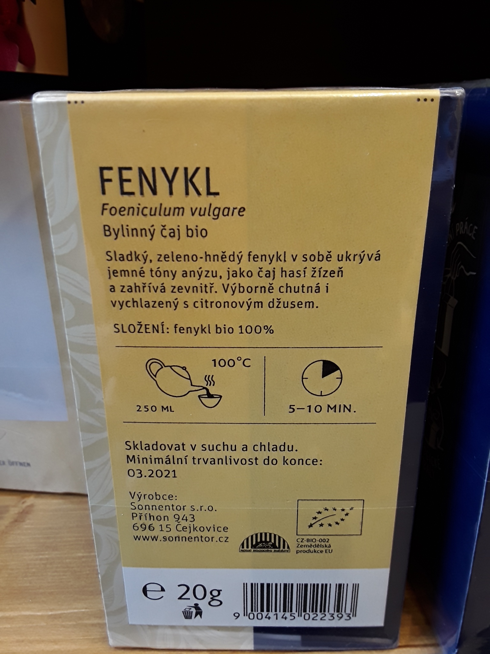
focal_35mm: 27
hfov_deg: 51.4
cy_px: 327
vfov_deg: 65.3
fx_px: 510
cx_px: 245
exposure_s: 1/33
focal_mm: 2.91
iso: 160
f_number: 1.9
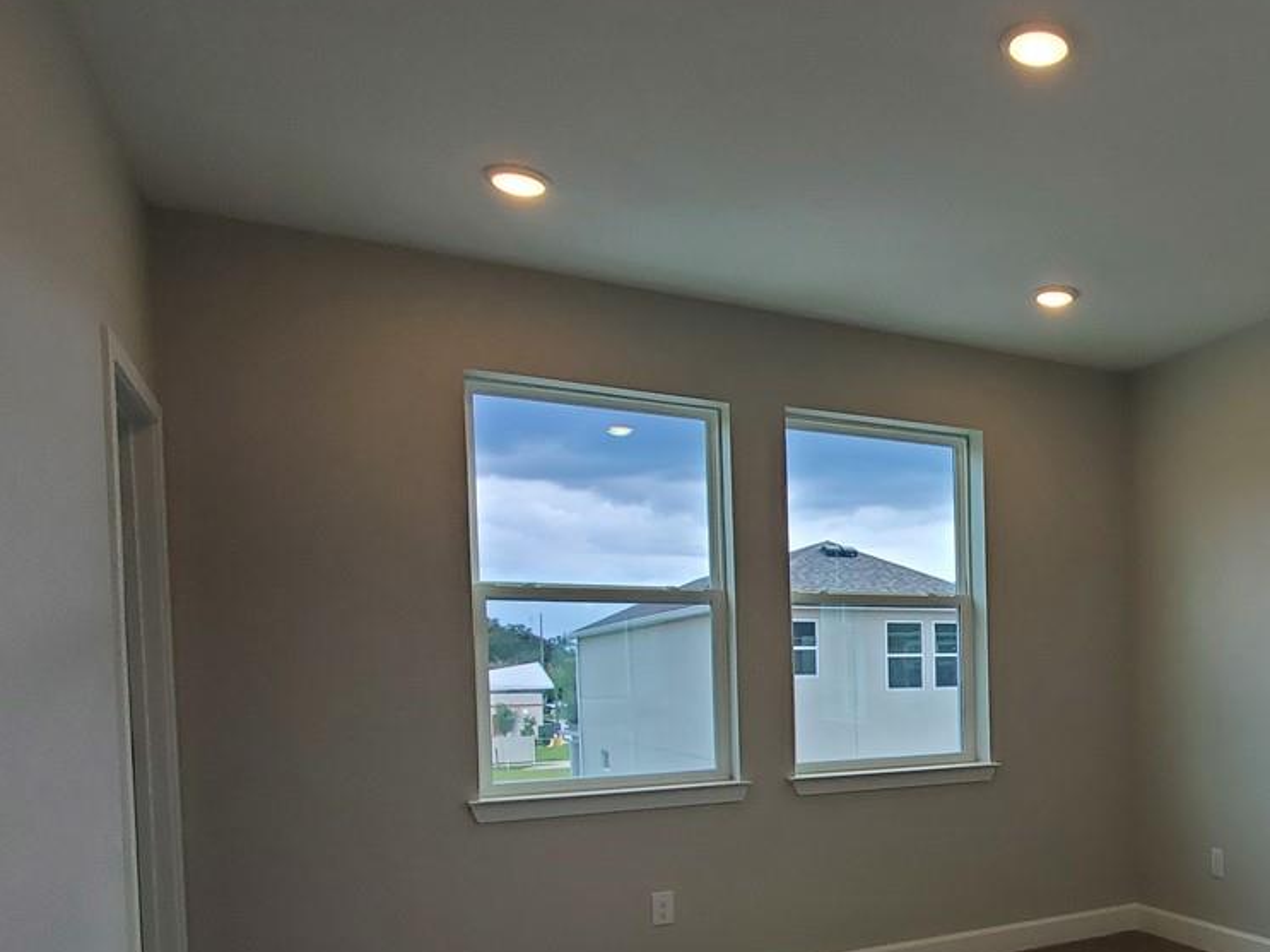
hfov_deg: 56.6
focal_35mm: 28
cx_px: 1092
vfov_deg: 47.6
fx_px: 1027
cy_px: 732
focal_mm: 1.8
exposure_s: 1/120
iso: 100
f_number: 2.2
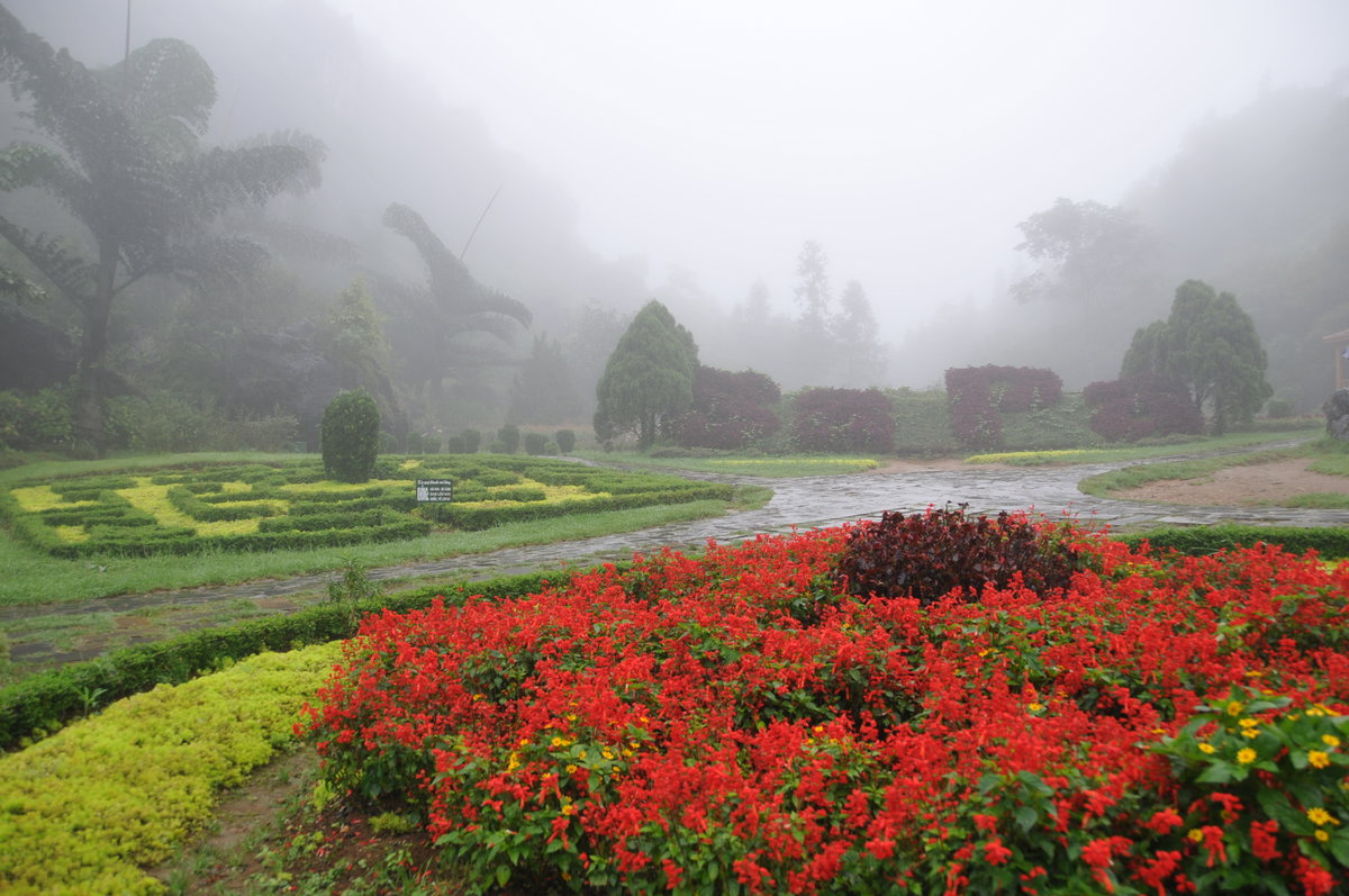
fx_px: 1011
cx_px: 674
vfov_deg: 47.8
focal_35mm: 27
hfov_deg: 67.4
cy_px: 448
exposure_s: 1/250
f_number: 3.5
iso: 200
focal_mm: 18
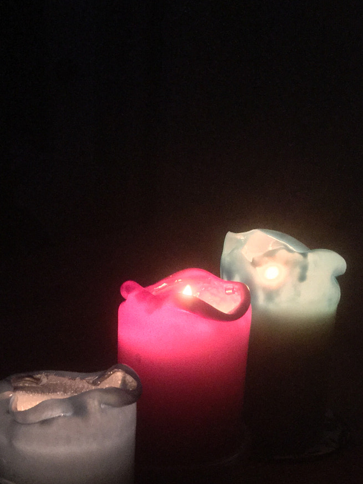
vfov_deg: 32.7
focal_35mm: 57
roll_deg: -0.1
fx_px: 797
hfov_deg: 25.6
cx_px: 137
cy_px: 401
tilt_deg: -22.1
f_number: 2.4
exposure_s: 1/33
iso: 200
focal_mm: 3.3
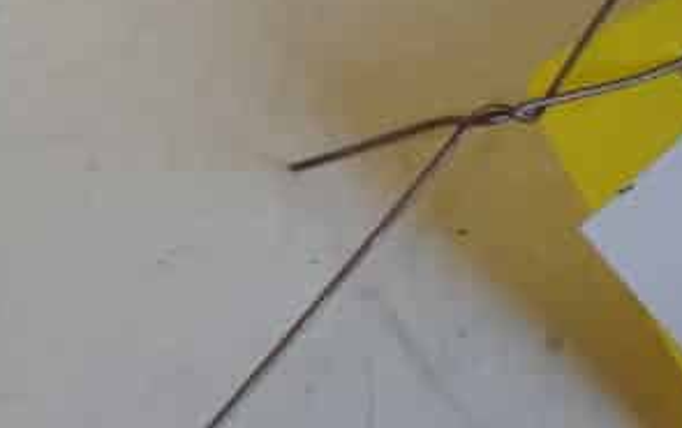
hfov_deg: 18.6
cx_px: 823
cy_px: 184
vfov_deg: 12.4
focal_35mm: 106
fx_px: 1972
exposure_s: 1/60
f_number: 4
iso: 500
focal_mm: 20
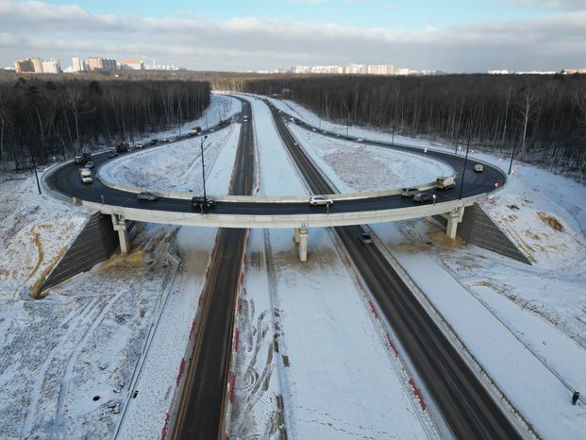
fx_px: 406
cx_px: 293
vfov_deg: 56.8
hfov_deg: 71.6
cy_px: 220
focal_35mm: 24
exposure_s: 1/2000
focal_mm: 6.72
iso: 120
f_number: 1.7
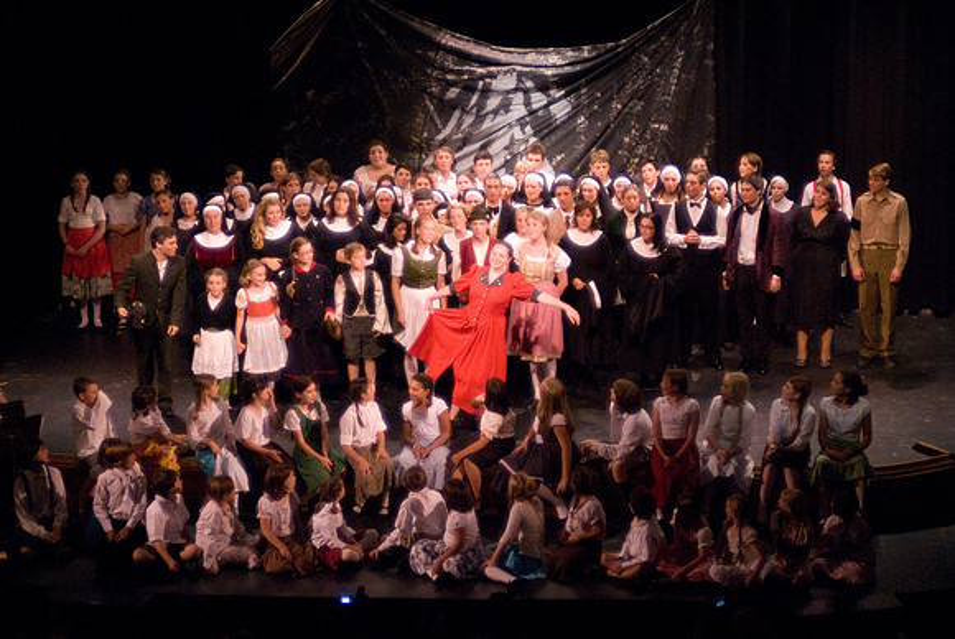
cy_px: 320
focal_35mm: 87
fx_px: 2310
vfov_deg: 15.7
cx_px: 478
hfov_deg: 23.4
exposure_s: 1/250
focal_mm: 58
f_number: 2.8
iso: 1600
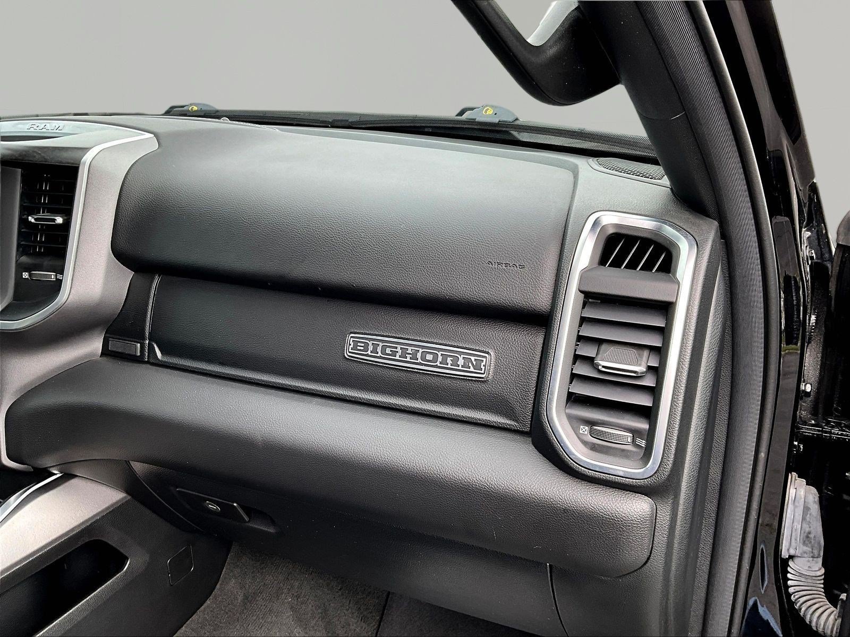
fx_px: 712
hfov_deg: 61.7
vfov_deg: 48.2
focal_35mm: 29
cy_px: 318
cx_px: 425
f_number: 1.8
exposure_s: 1/178
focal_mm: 3
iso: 20
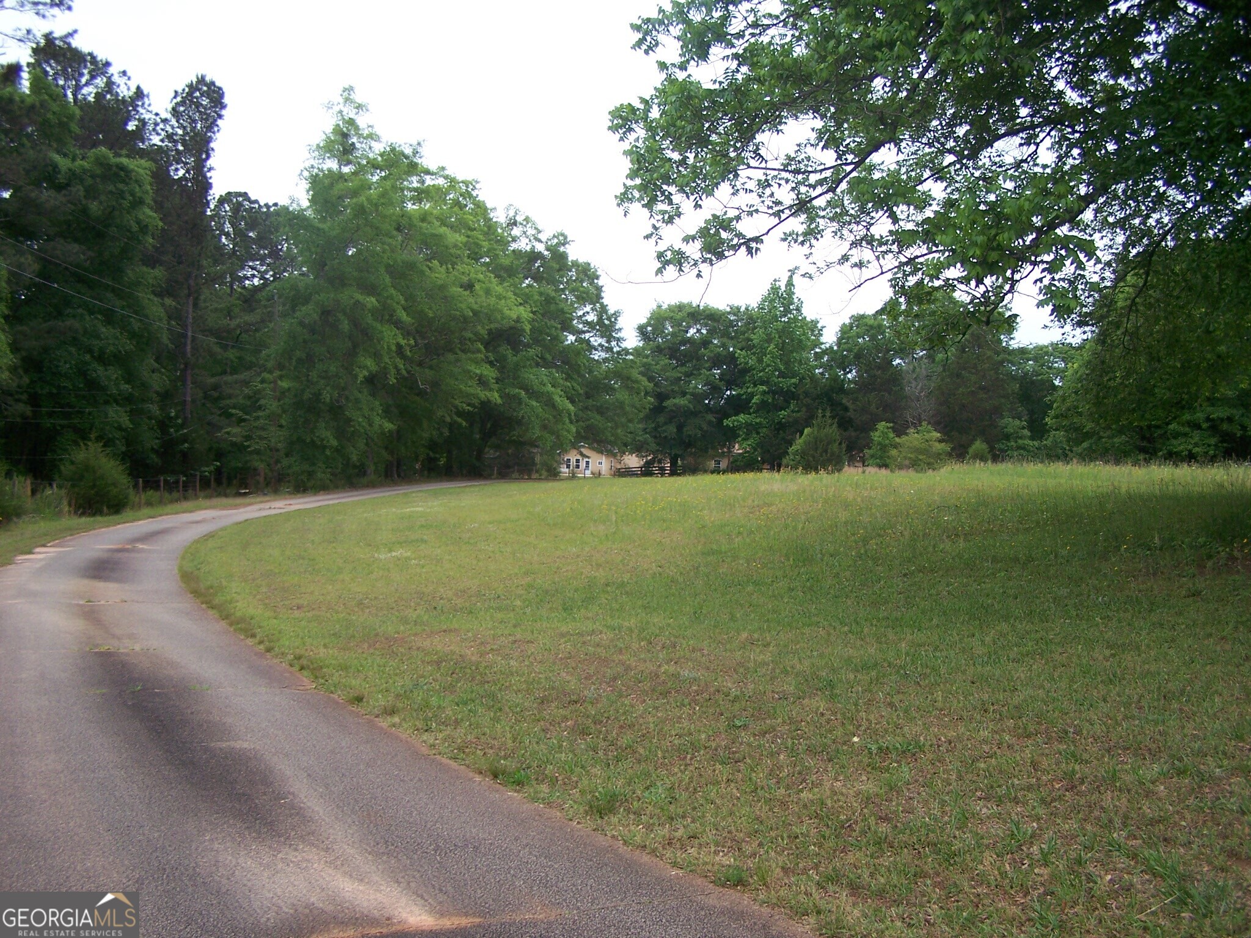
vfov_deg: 37.7
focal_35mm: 38
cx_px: 626
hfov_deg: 49.0
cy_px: 469
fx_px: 1373
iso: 80
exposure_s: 1/250
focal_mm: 6.3
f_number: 2.8
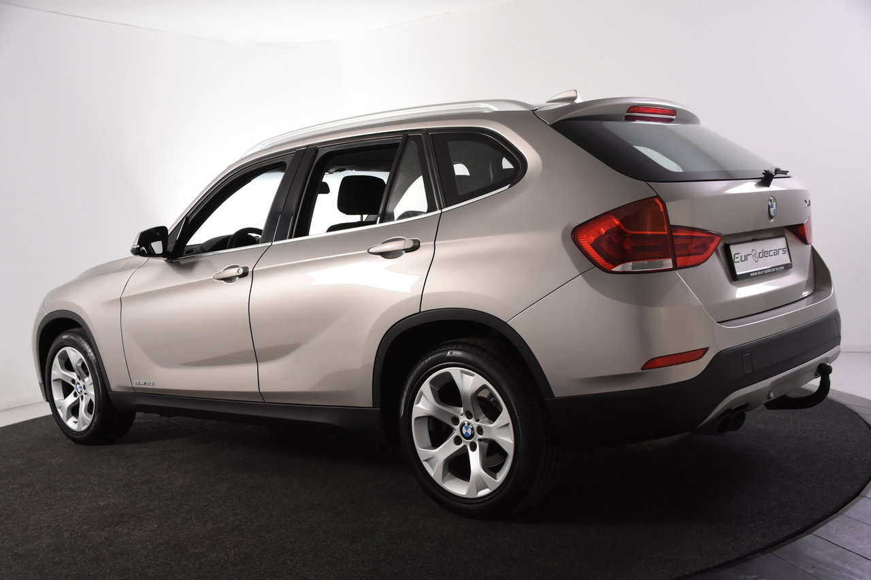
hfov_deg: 49.6
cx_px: 436
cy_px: 290
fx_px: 943
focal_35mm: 39
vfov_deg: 34.2
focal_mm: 26
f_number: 5
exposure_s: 1/100
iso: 1600
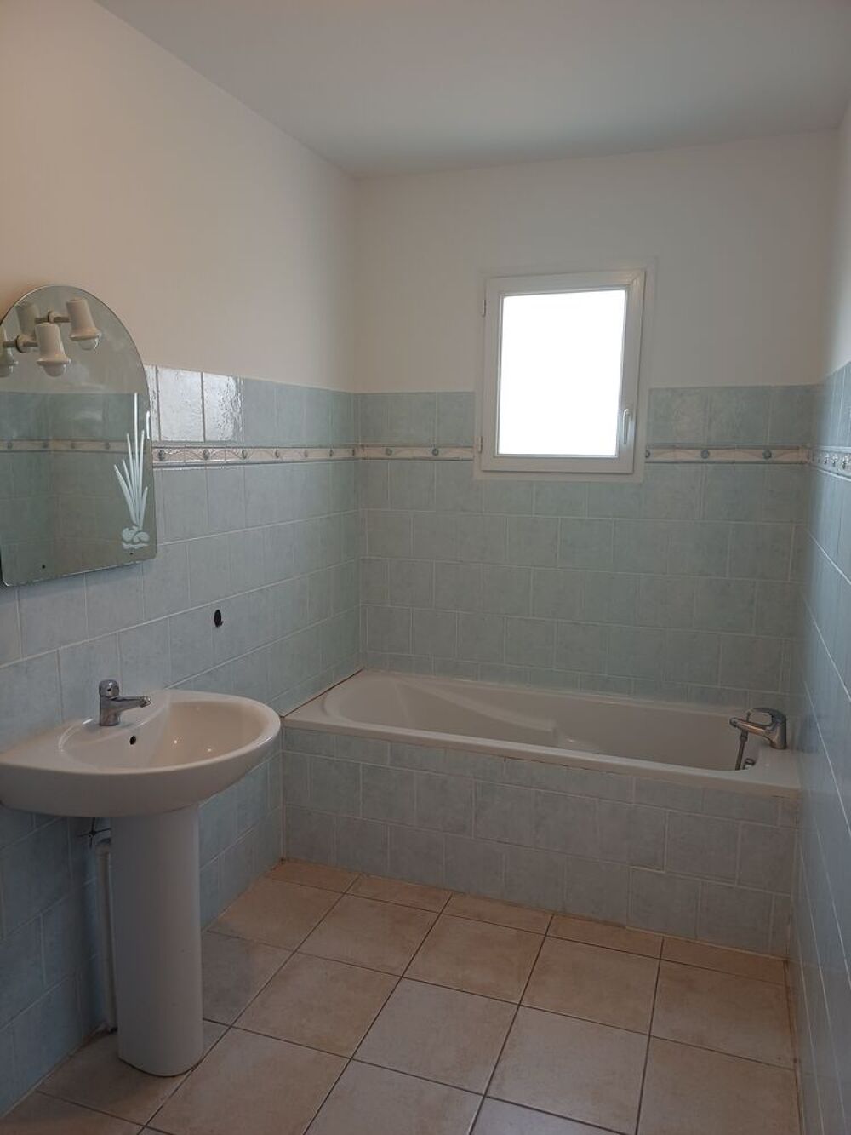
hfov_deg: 54.9
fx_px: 819
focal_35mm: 25
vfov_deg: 69.4
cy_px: 568
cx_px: 426
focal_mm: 4.65
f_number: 1.8
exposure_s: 1/50
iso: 160
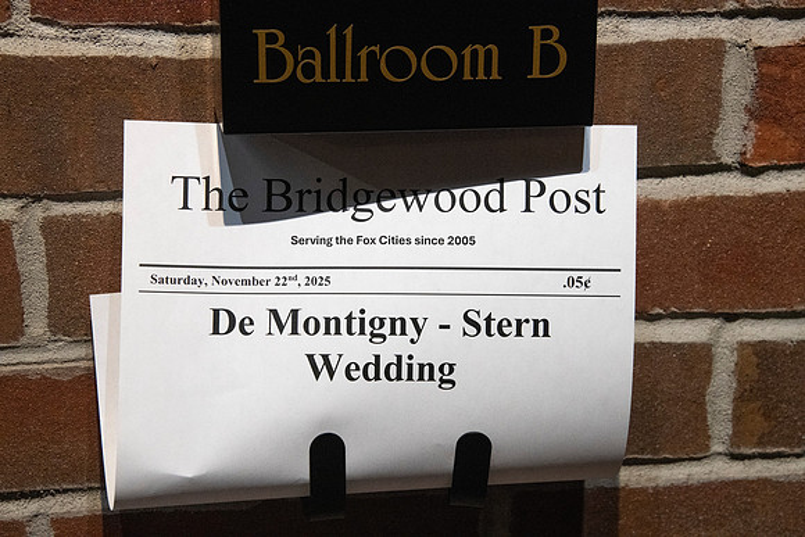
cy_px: 268
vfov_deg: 11.2
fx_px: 2729
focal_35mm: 122
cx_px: 402
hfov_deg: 16.8
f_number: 10
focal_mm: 122
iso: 8000
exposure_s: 1/125
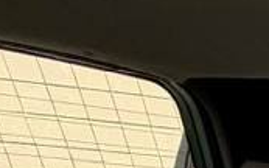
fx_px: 806
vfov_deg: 7.2
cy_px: 736
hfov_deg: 11.4
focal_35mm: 110
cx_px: 802
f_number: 2.2
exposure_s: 1/220
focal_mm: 2.22
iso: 40
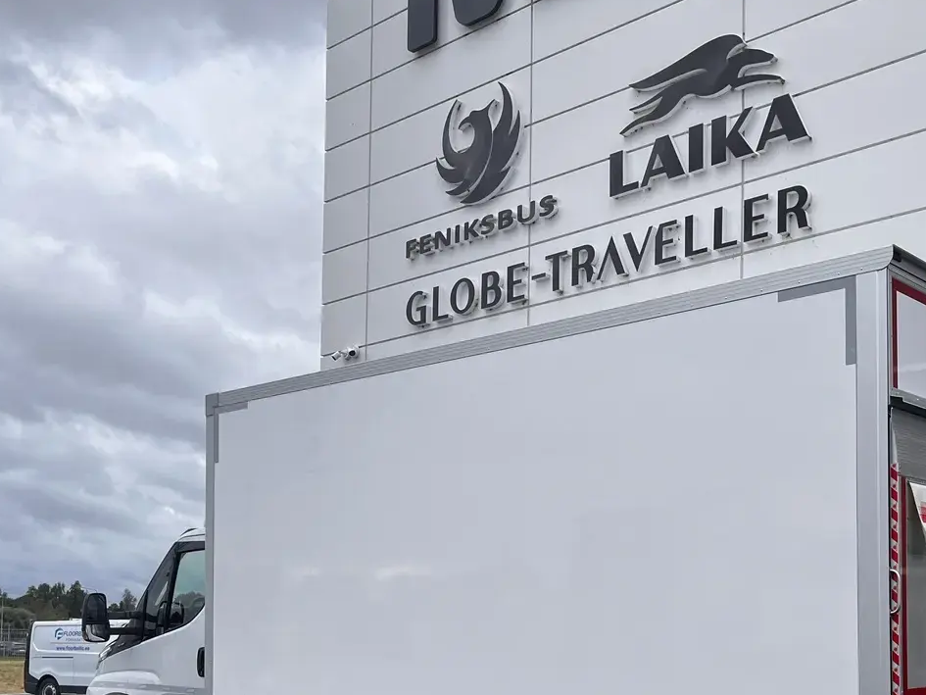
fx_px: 1177
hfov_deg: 42.5
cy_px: 581
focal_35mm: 44
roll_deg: -1.8
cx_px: 604
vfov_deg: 31.8
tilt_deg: +3.4
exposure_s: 1/992
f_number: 1.6
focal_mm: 5.1
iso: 50
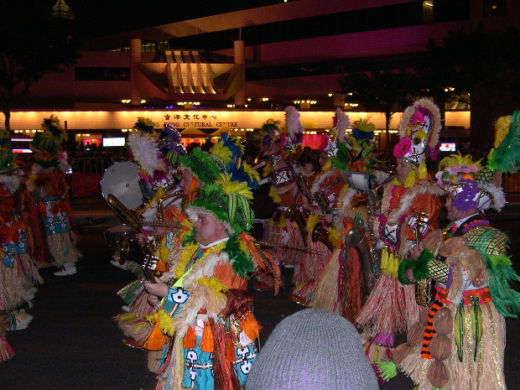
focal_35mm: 49
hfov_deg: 38.8
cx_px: 299
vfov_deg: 29.7
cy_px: 213
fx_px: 736
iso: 304
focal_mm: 8
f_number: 2.8
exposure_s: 1/60
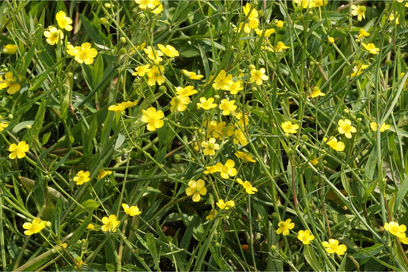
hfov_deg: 13.7
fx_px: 1700
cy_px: 136
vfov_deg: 9.1
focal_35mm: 150
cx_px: 204
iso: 800
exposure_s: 1/160
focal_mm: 100
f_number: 14
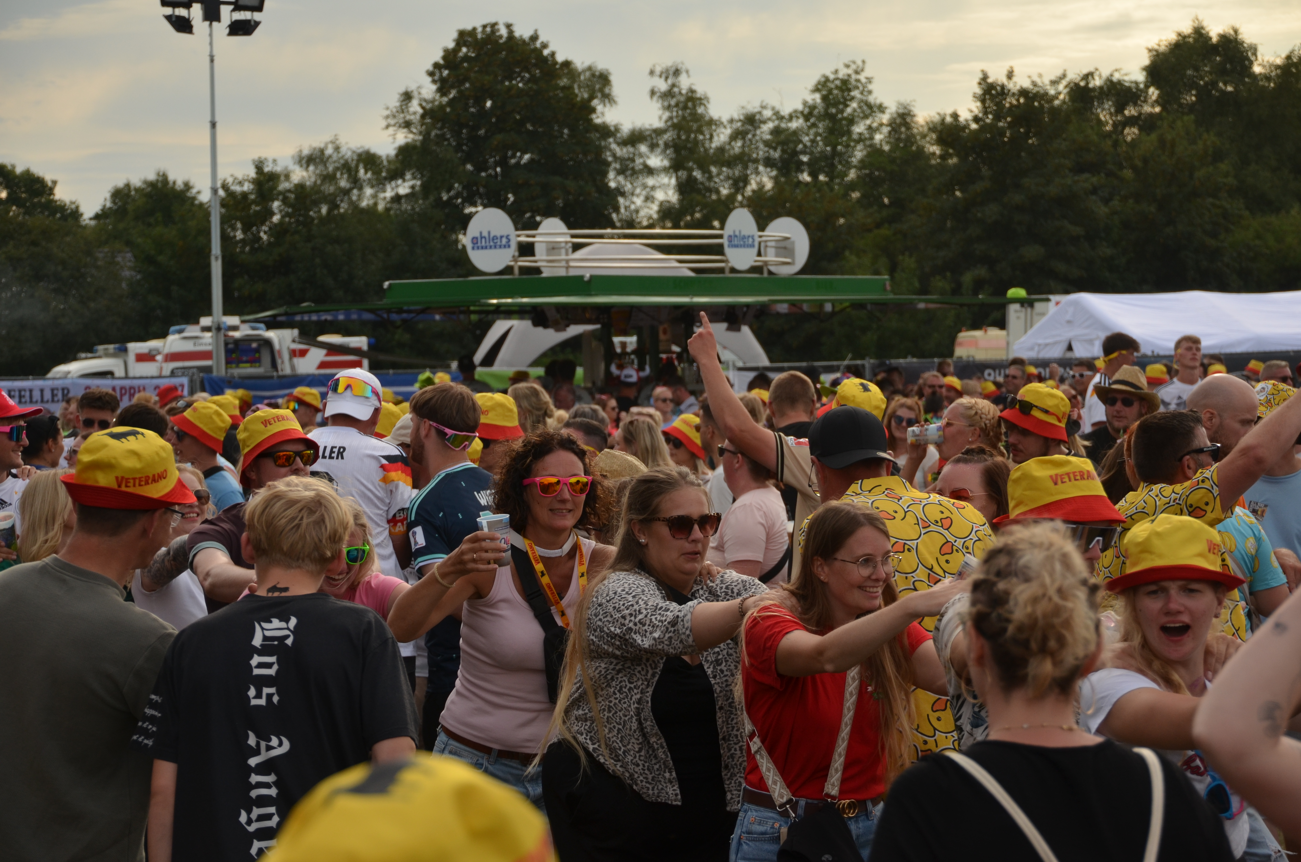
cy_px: 431
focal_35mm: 105
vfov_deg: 13.0
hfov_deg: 19.5
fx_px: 3787
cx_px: 650
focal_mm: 70
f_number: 5.6
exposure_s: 1/1000
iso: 220
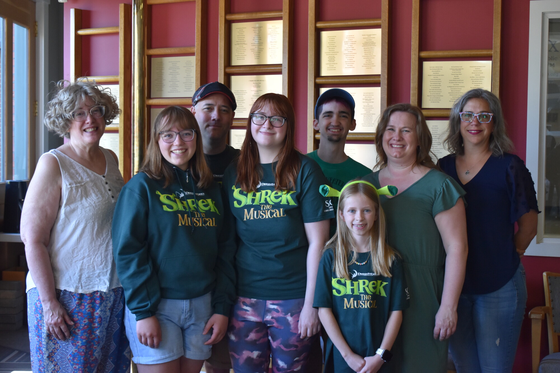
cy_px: 186
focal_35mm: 57
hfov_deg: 35.1
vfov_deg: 23.8
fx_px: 887
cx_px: 280
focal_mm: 38
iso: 900
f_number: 4.8
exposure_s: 1/125
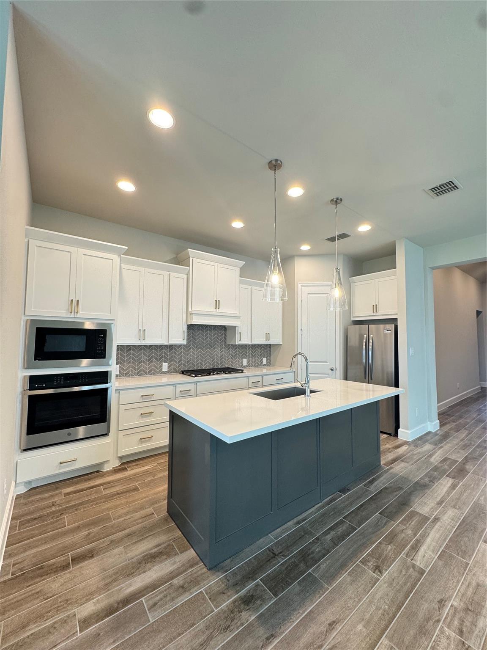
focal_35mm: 14
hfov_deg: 85.7
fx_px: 263
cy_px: 325
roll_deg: -0.4
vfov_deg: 102.1
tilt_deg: +2.4
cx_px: 244
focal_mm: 2.22
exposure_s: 1/60
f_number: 2.2
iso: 160
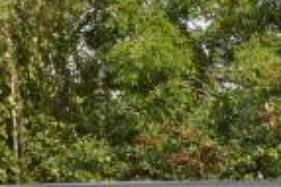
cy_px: 360
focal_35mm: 186
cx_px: 413
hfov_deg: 10.7
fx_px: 1449
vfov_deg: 7.1
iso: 100
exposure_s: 1/200
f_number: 4.5
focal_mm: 41.4
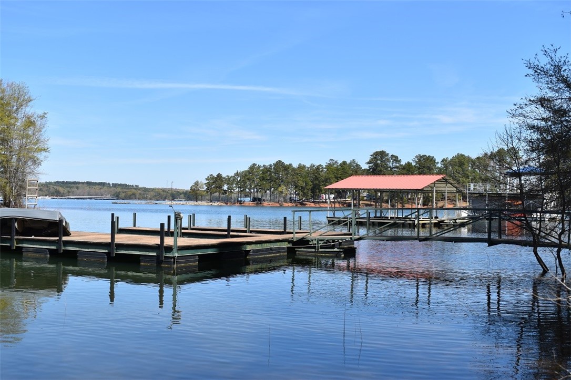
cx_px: 286
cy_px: 190
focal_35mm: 44
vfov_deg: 30.8
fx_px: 690
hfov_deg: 45.0
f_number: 8
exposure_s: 1/250
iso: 100
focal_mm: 29
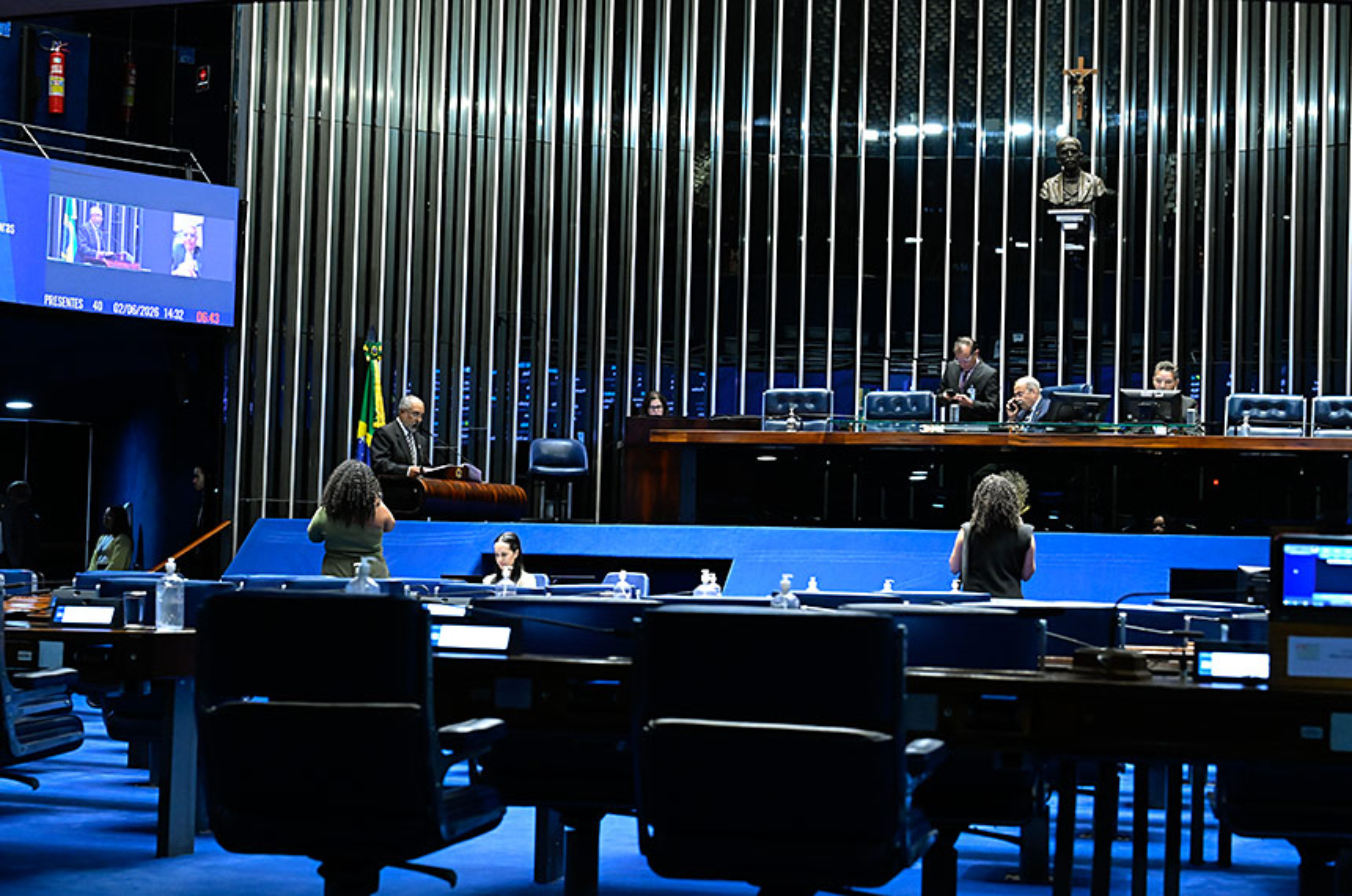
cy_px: 448
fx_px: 2624
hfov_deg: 28.9
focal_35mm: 70
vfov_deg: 19.4
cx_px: 676
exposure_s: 1/100
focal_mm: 70
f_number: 5
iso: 6400
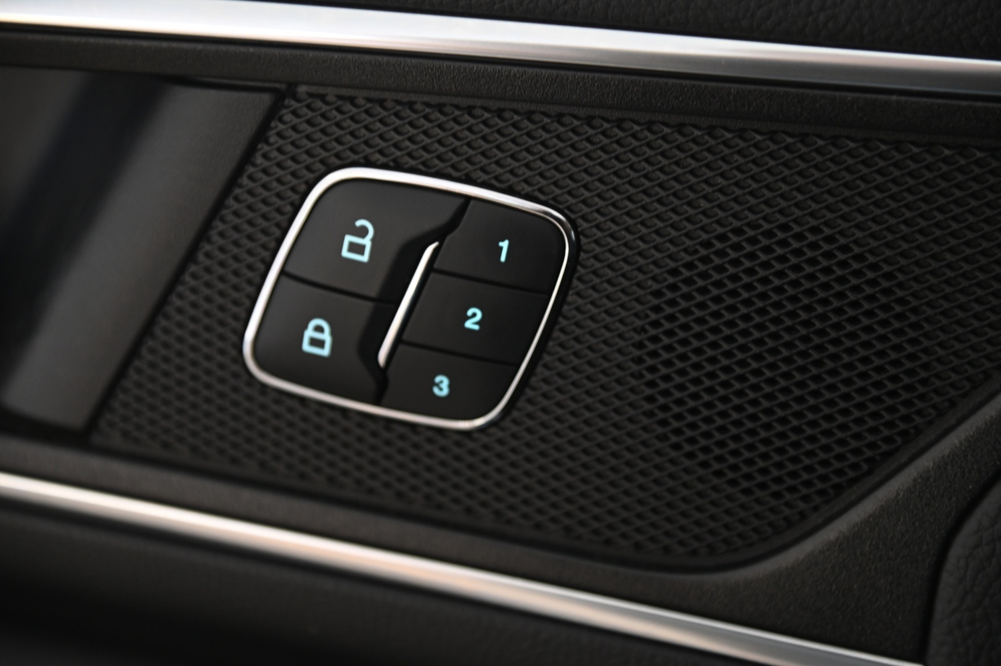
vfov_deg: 11.4
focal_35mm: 120
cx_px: 500
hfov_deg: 17.1
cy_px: 333
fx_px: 3334
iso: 2000
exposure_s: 1/30
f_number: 4
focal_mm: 120
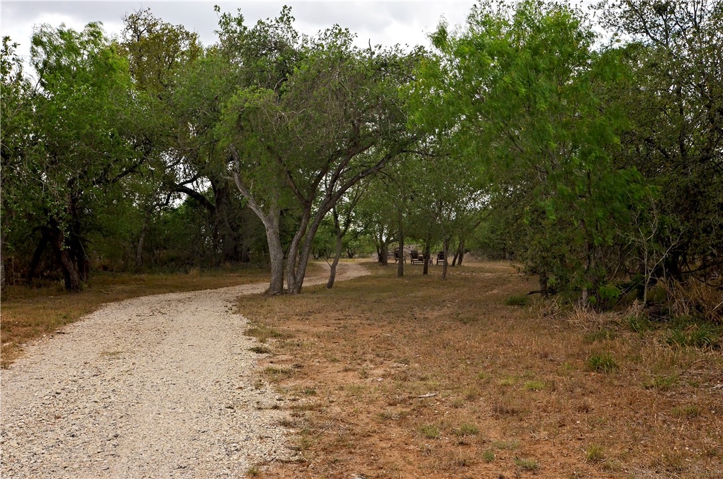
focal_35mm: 36
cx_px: 362
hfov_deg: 53.2
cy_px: 240
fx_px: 721
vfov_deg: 36.7
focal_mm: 24
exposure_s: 1/800
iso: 400
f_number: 8
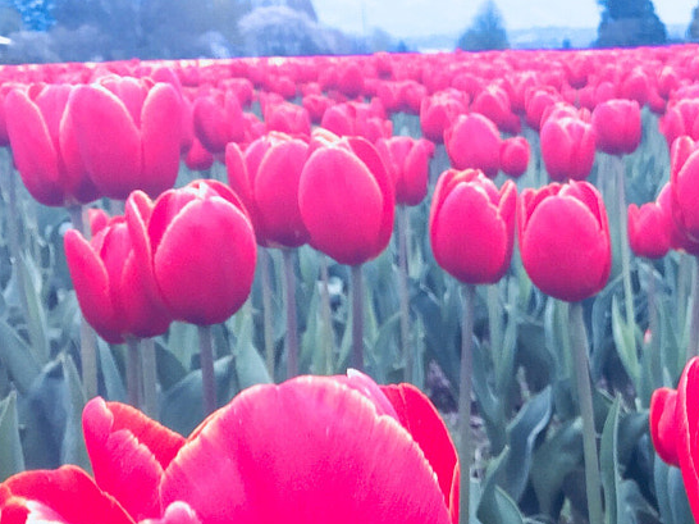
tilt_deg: -21.8
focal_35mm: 85
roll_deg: +2.5
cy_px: 747
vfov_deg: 16.1
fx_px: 1716
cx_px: 725
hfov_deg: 22.0
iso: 32
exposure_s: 1/129
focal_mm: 4.15
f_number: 2.2
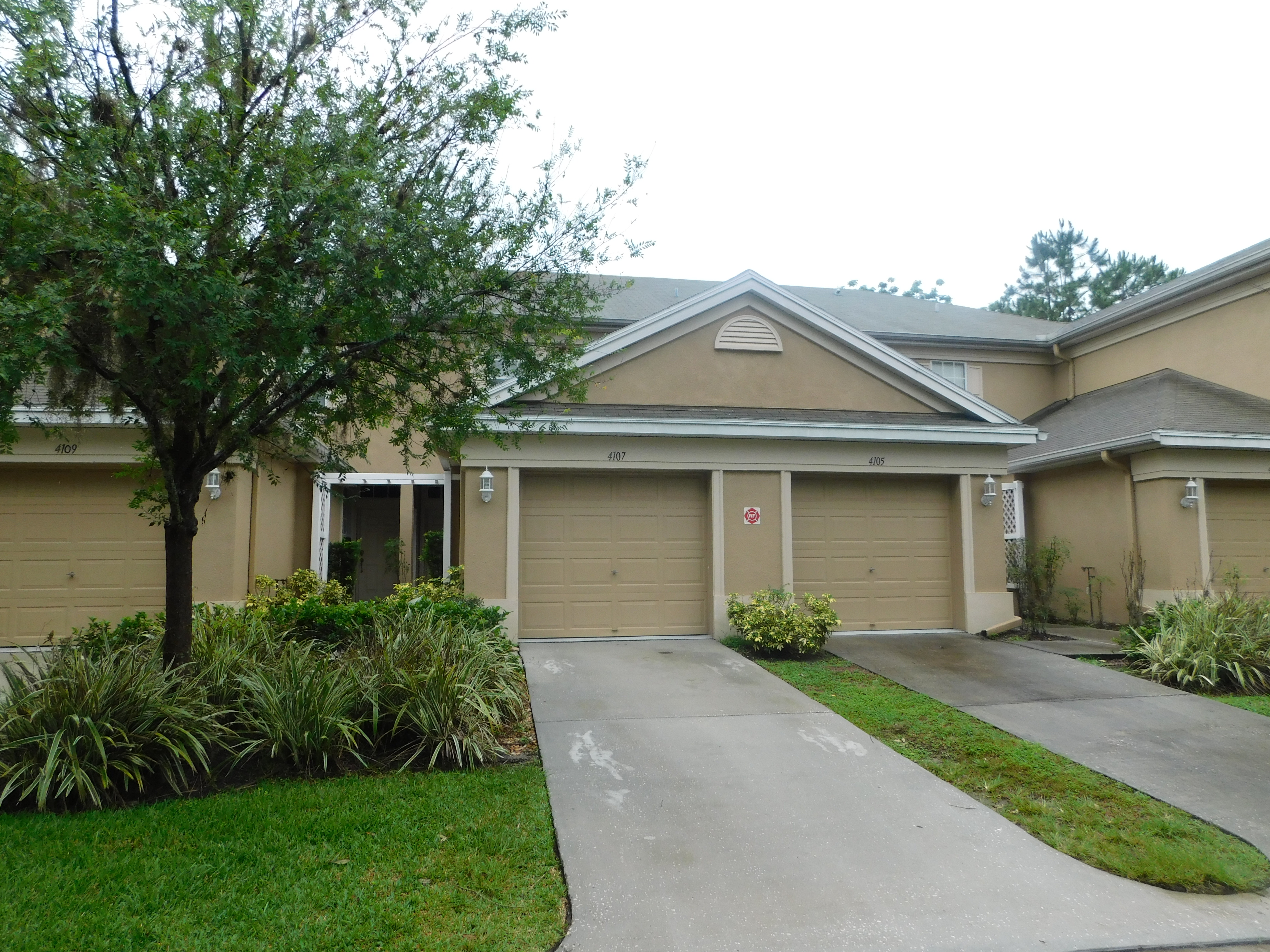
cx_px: 635
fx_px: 844
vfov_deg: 58.9
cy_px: 476
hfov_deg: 73.9
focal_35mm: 23
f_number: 3
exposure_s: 1/250
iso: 125
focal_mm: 4
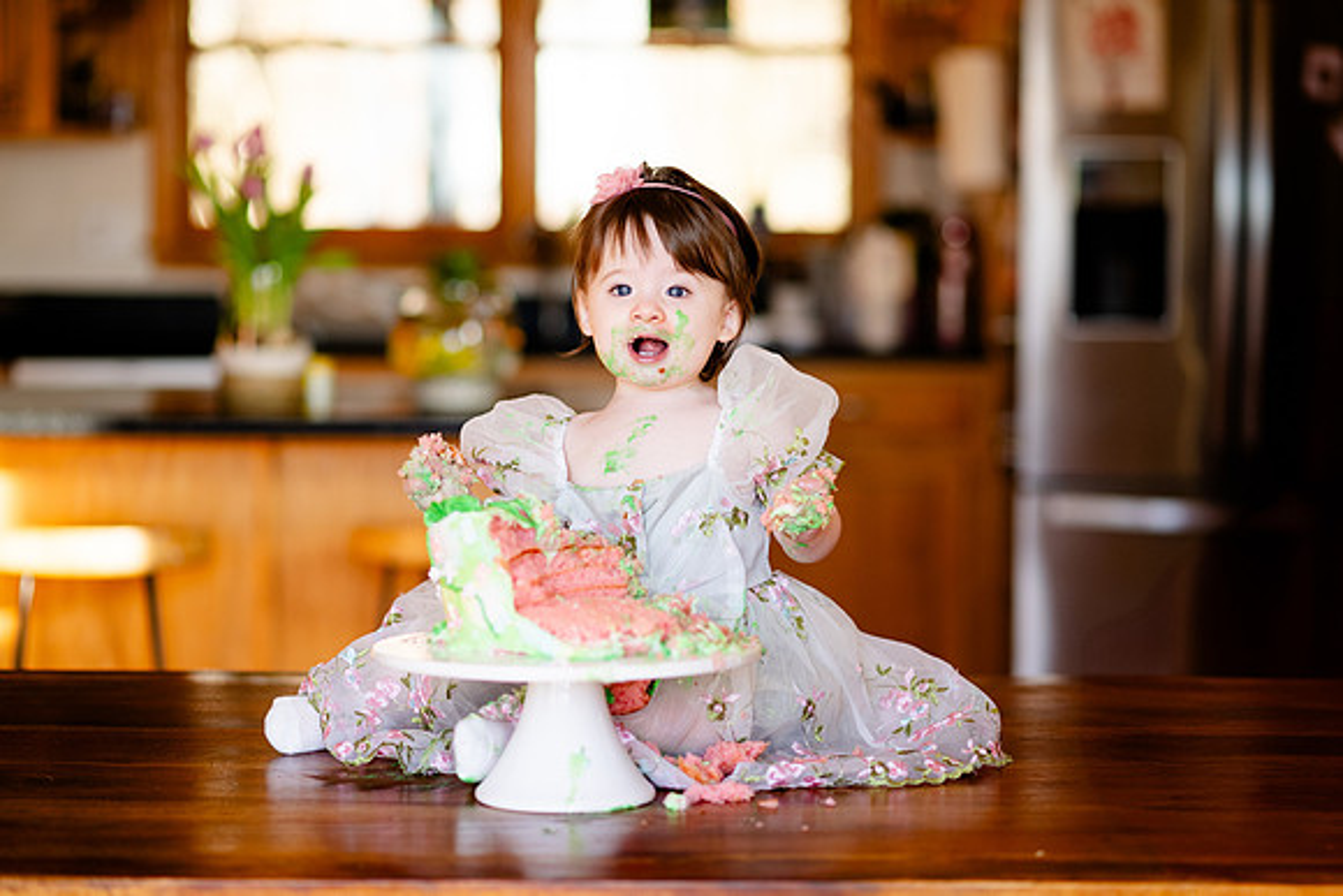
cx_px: 672
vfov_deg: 16.1
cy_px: 448
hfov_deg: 23.9
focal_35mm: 85
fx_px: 3176
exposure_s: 1/500
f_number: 2.2
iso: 250
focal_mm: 85
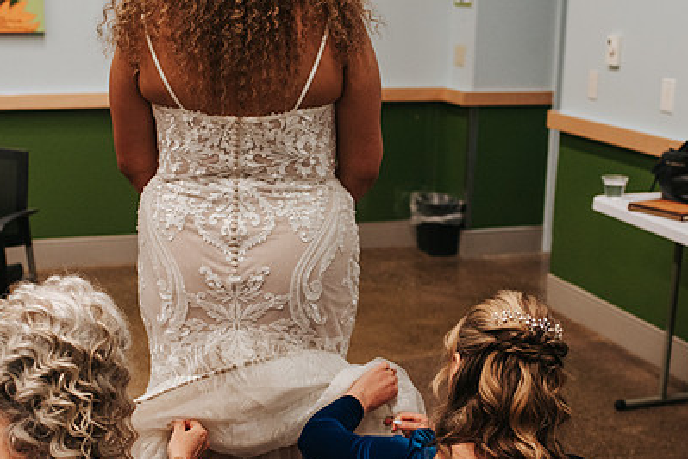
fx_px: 1089
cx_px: 345
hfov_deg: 35.1
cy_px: 305
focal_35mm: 57
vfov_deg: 23.7
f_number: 2.8
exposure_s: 1/200
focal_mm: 35
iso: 1000
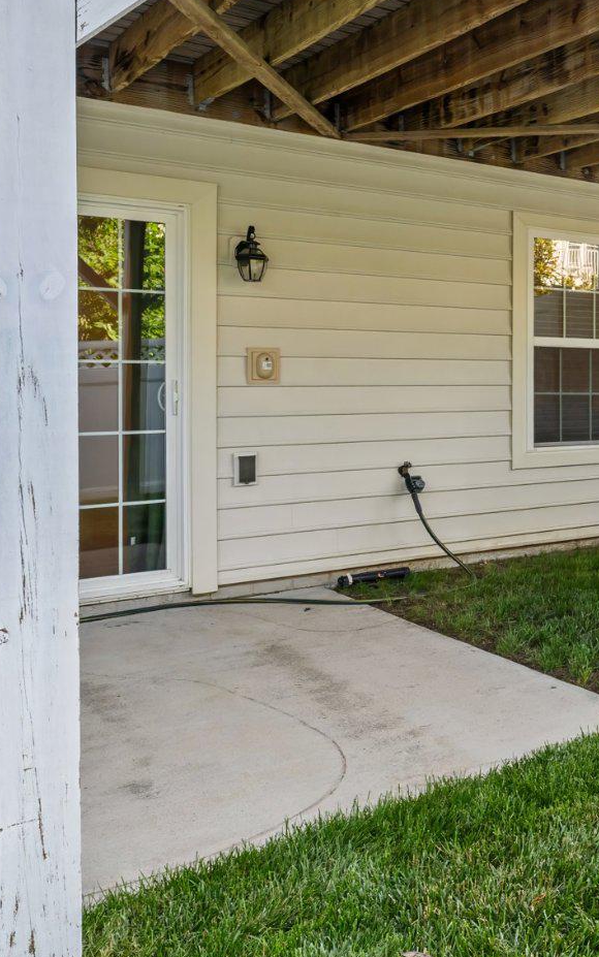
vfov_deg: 52.9
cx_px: 662
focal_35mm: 36
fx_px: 940
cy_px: 643
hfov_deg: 31.3
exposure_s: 1/125
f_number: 8
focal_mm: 16
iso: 500
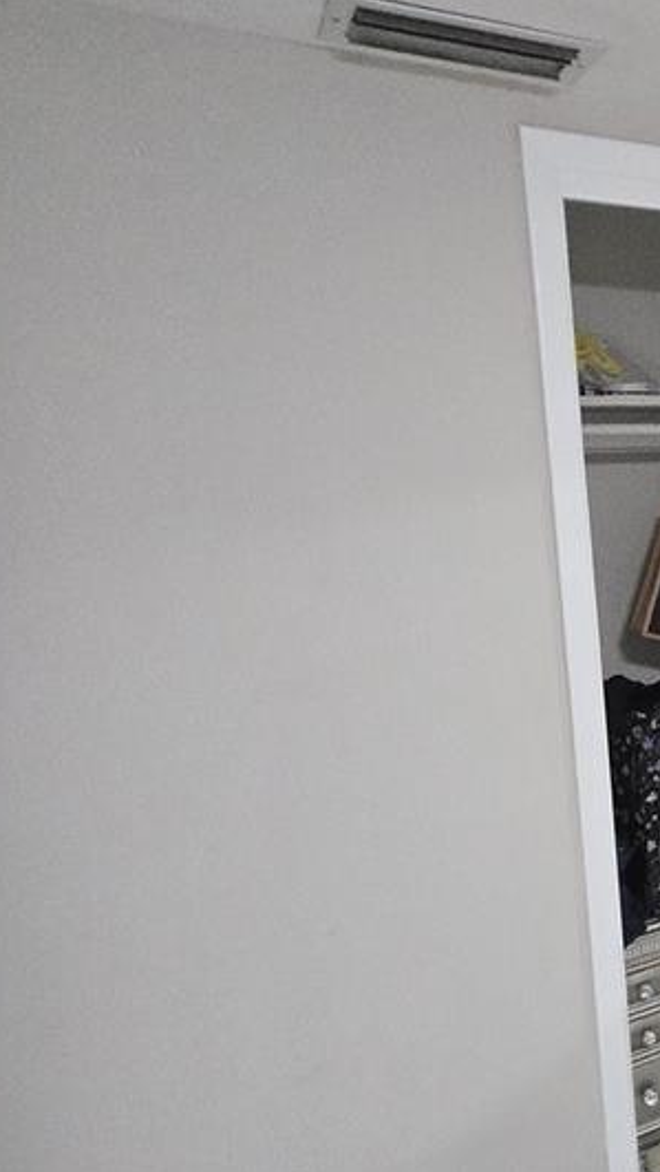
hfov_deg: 27.0
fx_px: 995
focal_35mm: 32
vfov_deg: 61.0
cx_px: 967
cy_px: 600
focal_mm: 1.7
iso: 800
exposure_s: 1/60
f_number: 2.2
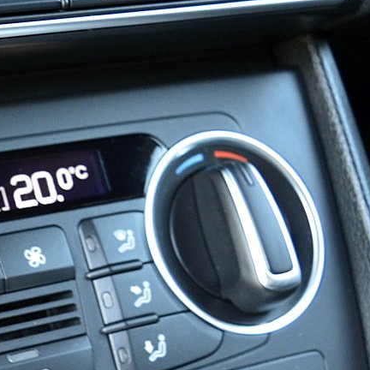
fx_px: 1217
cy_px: 217
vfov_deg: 17.3
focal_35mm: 101
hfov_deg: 16.7
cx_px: -53
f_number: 3.8
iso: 800
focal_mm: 21
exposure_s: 1/20
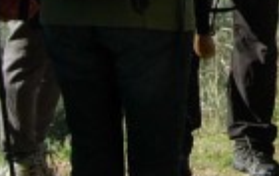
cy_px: -166
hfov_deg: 8.8
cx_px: 458
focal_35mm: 230
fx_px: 1752
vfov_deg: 5.6
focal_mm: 7.8
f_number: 2.8
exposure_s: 1/1024
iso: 64
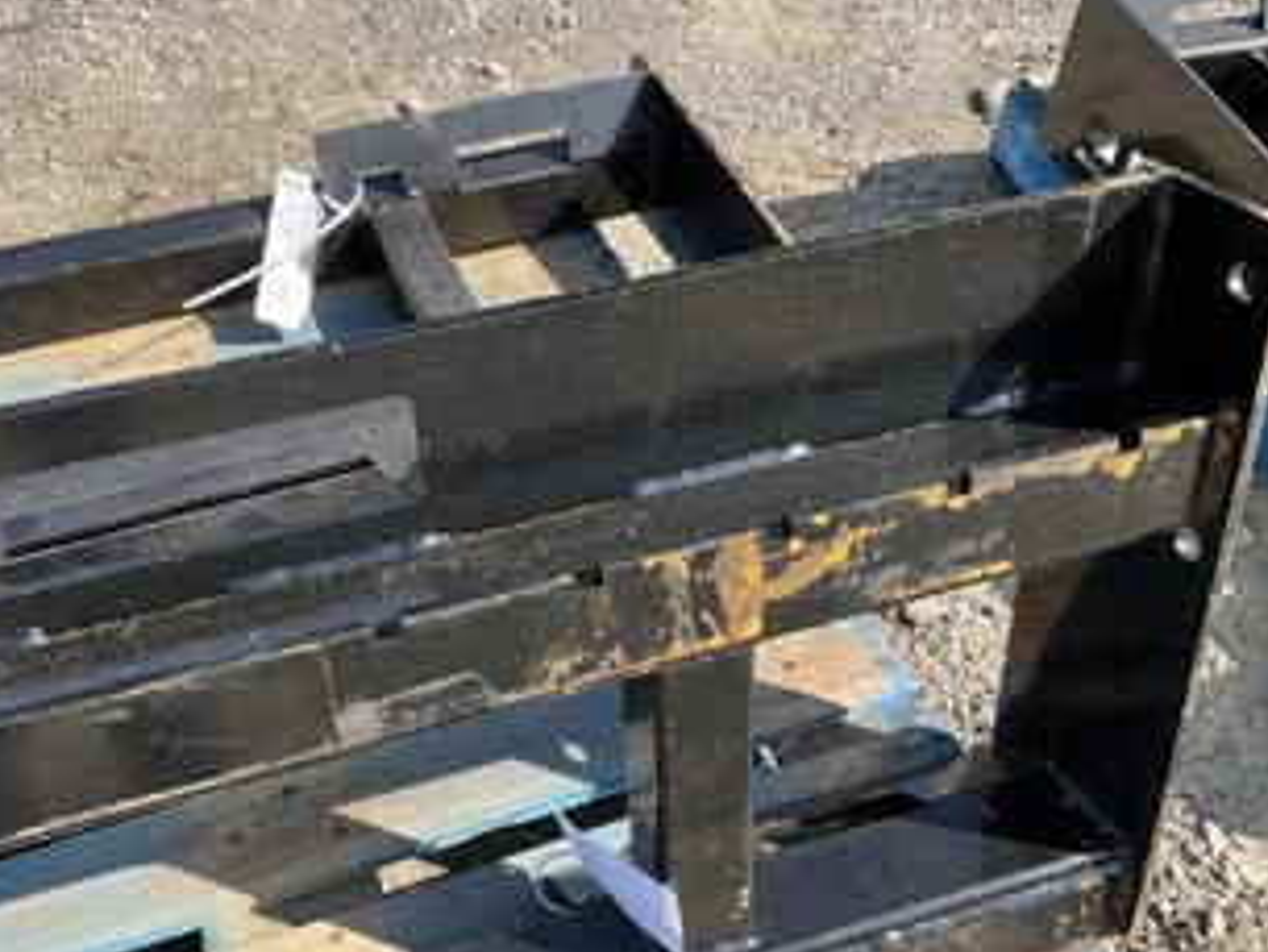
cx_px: 516
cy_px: 553
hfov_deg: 48.7
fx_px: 1393
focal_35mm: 38
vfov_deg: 37.6
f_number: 1.8
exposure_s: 1/642
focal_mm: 3
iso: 25
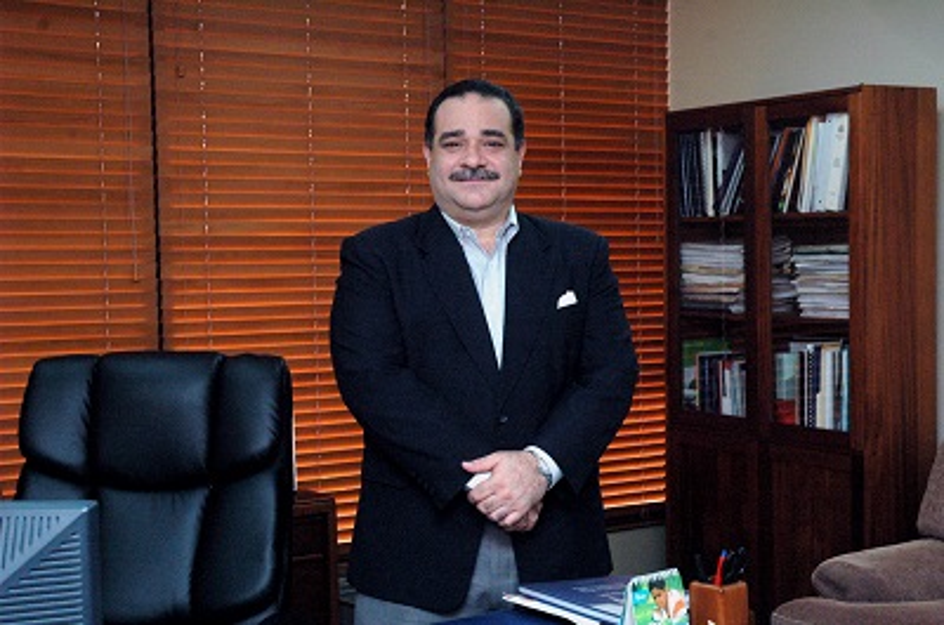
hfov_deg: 35.1
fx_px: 1492
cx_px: 472
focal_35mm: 57
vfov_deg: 23.7
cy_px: 312
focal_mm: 38
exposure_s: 1/180
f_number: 6.7
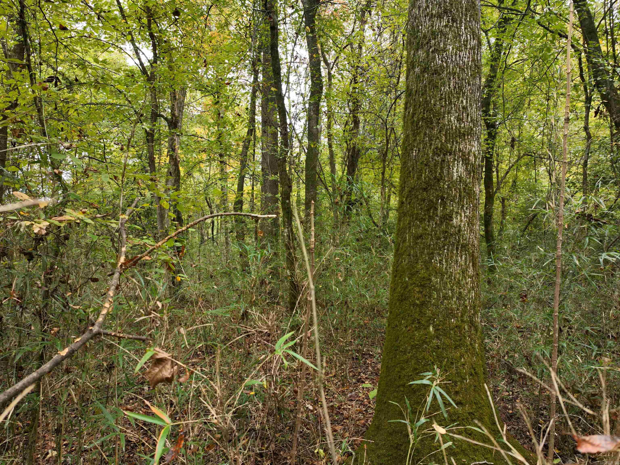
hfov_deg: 71.6
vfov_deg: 56.8
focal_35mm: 24
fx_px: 430
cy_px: 232
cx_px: 310
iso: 100
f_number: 2.8
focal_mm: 12.29
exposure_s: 1/30
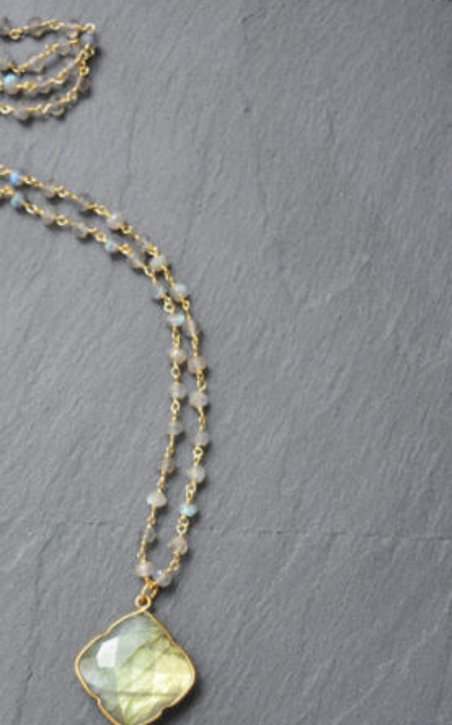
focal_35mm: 89
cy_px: 553
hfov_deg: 14.6
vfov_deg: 23.1
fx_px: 1756
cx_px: 74
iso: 450
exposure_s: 1/60
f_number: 4.2
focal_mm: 31
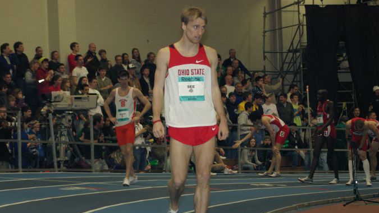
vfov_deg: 8.1
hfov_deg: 14.4
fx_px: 1498
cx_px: 184
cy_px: 131
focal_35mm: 149
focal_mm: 80
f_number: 6.3
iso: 800
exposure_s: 1/125
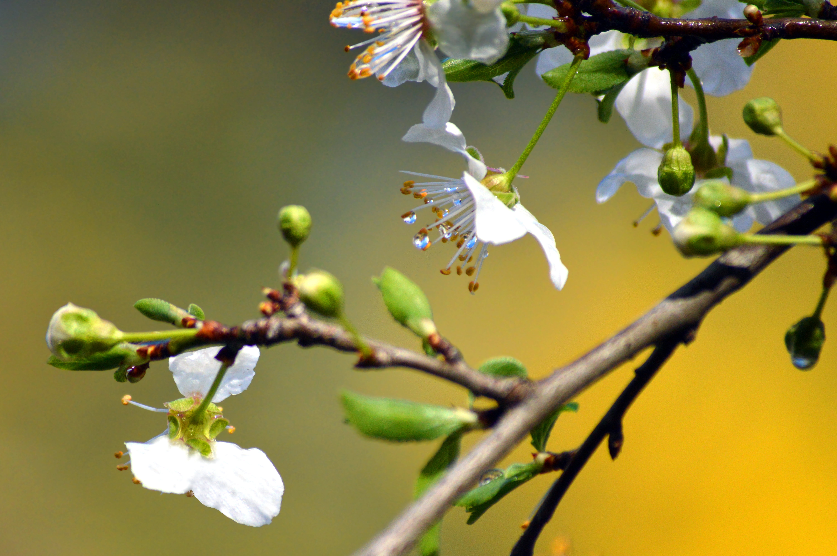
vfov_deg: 4.6
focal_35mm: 300
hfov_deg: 6.9
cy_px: 278
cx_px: 418
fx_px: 6969
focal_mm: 200
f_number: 5.6
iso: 400
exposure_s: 1/1600
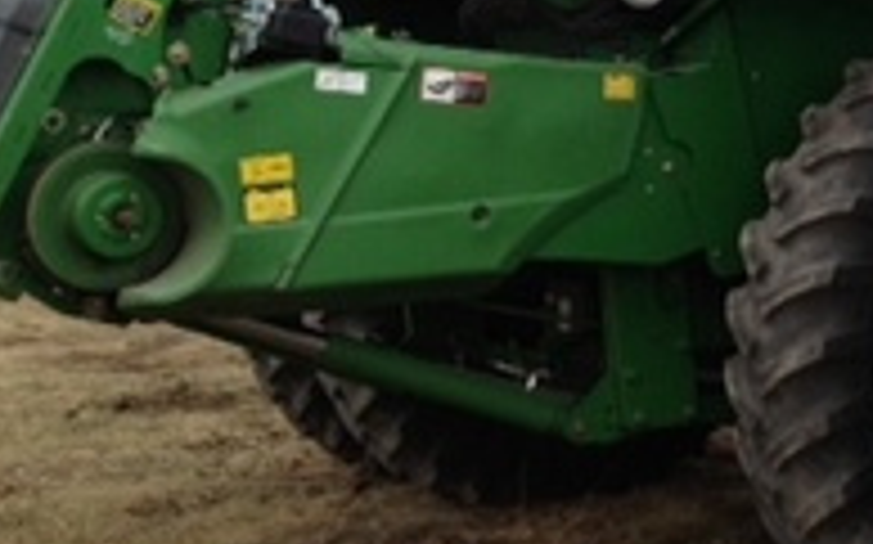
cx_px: 1066
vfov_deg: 12.4
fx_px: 2473
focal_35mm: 104
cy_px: 18
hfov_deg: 18.9
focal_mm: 4.28
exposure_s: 1/276
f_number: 2.4
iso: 50
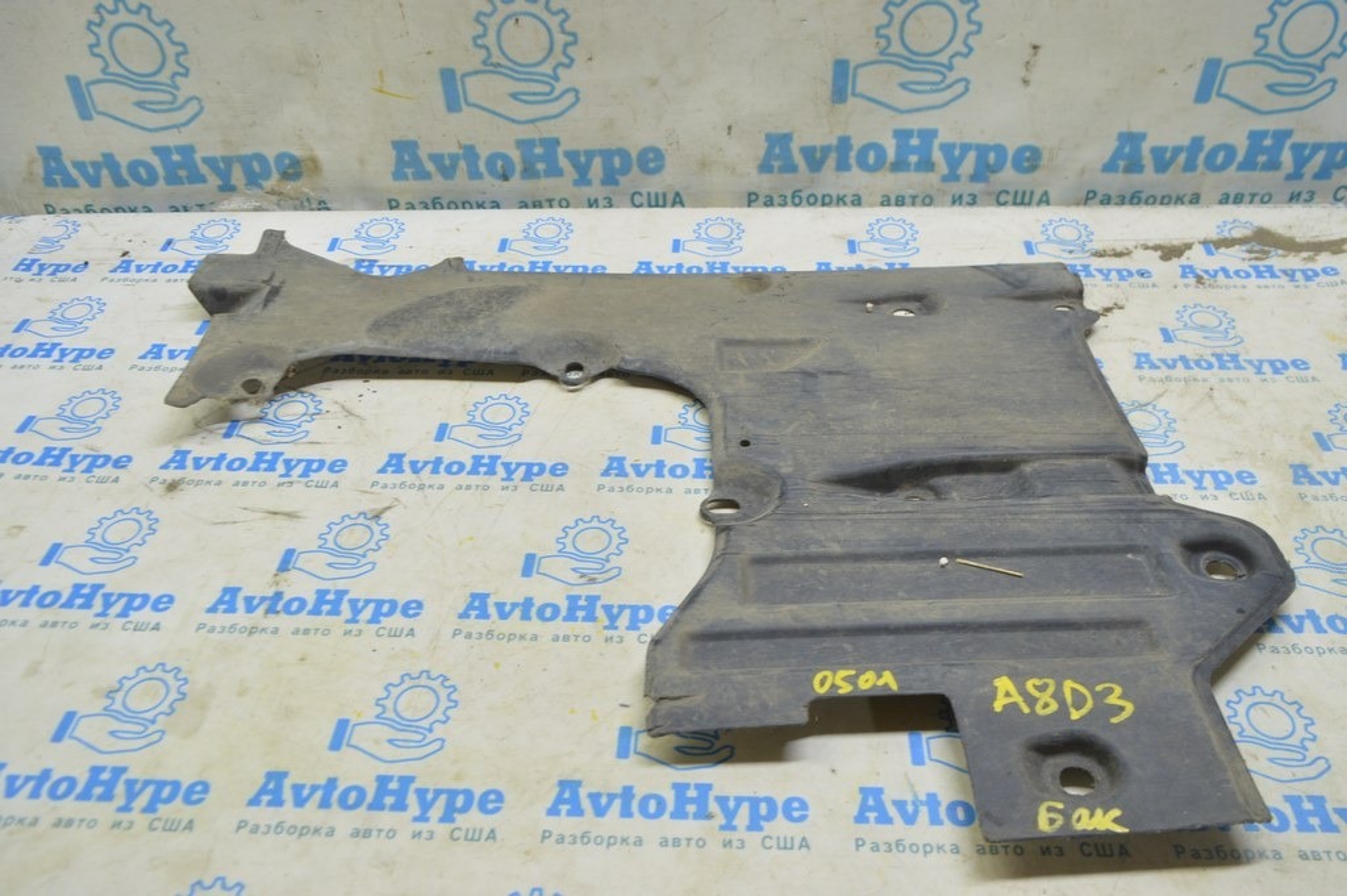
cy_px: 448
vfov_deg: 43.5
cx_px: 674
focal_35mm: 30
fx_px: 1122
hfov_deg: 62.0
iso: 400
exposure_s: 1/20
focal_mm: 20
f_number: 5.6
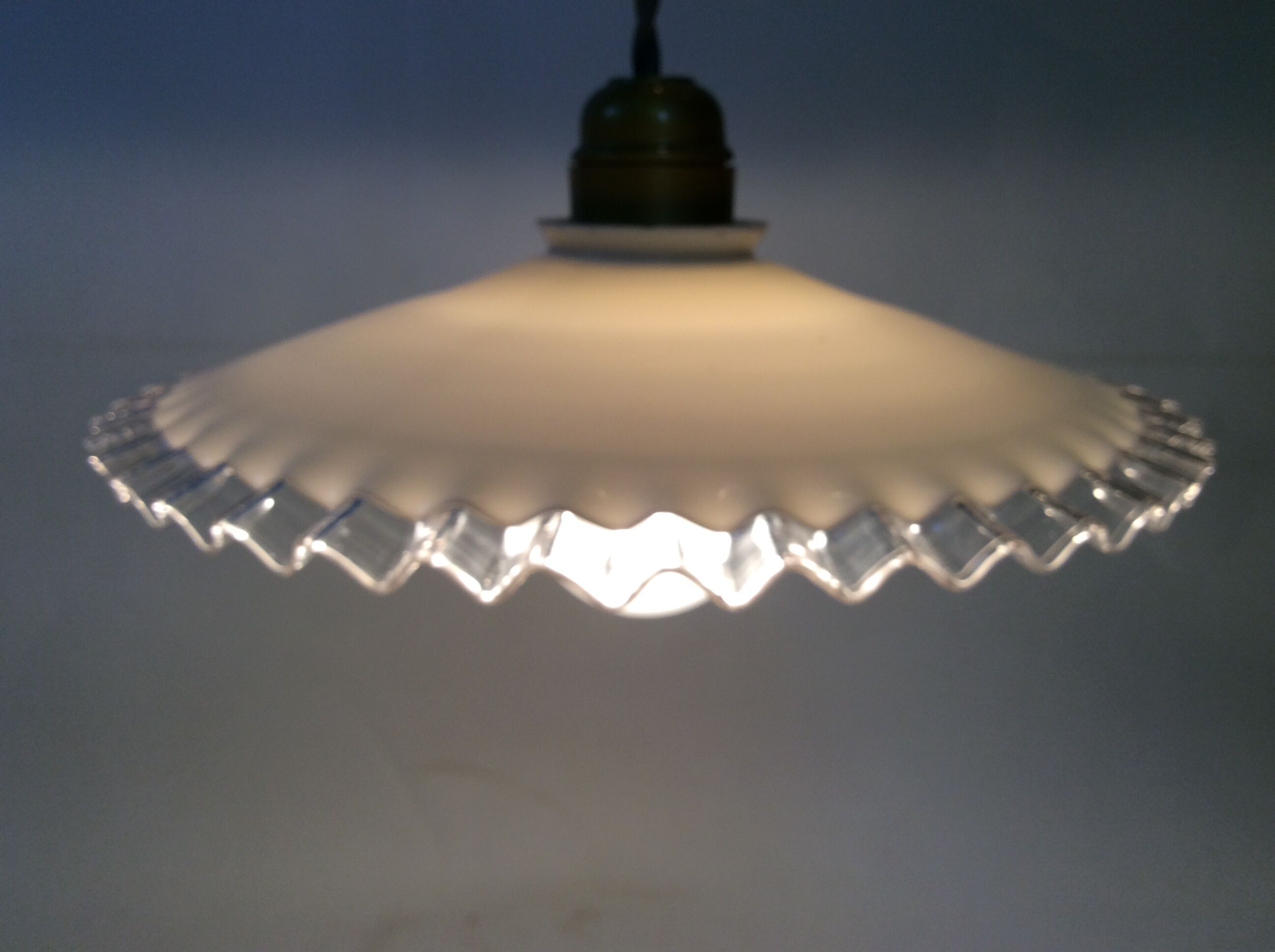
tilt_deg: -13.8
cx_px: 638
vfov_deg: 44.1
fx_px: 1177
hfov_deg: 56.9
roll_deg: +2.7
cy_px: 476
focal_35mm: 32
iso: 32
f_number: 2.4
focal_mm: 3.3
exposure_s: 1/126
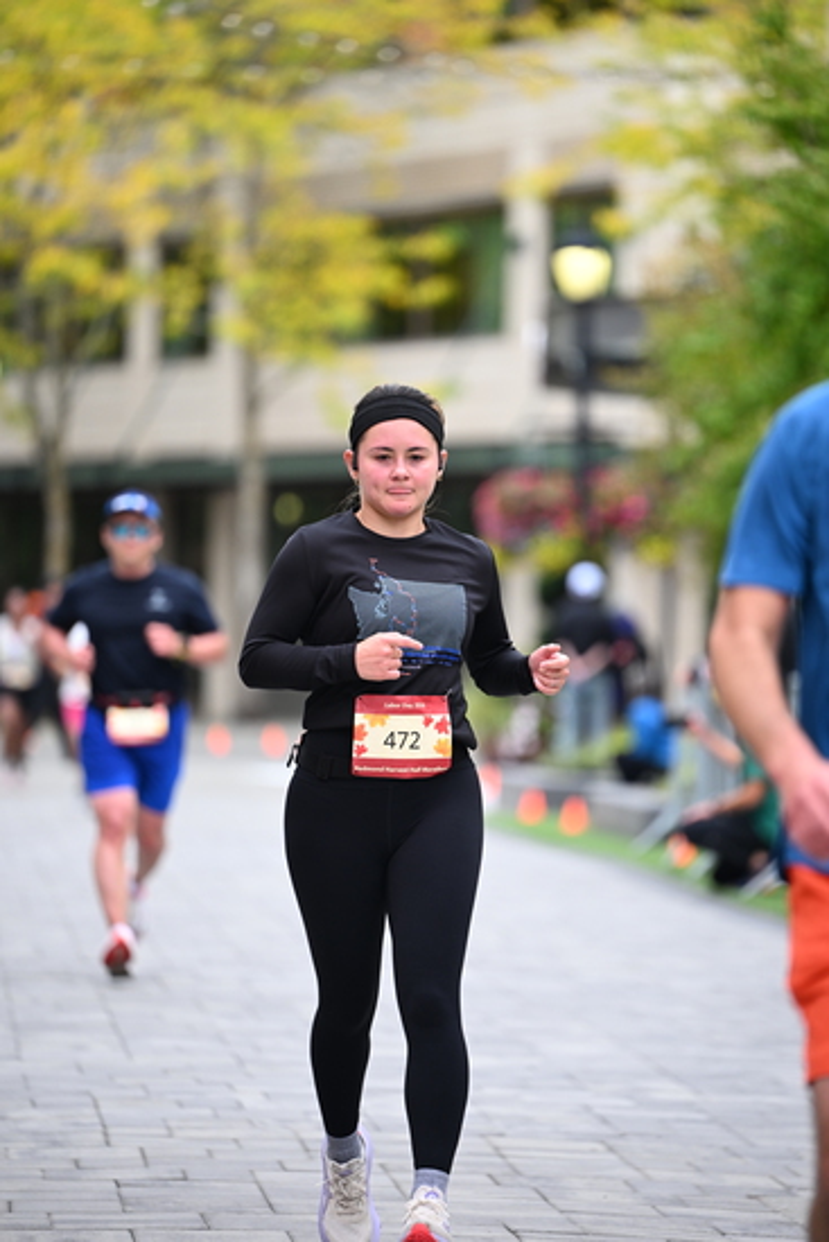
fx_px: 6213
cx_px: 414
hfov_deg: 7.6
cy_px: 621
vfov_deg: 11.4
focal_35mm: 180
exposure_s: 1/1600
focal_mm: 180
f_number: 2.8
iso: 640
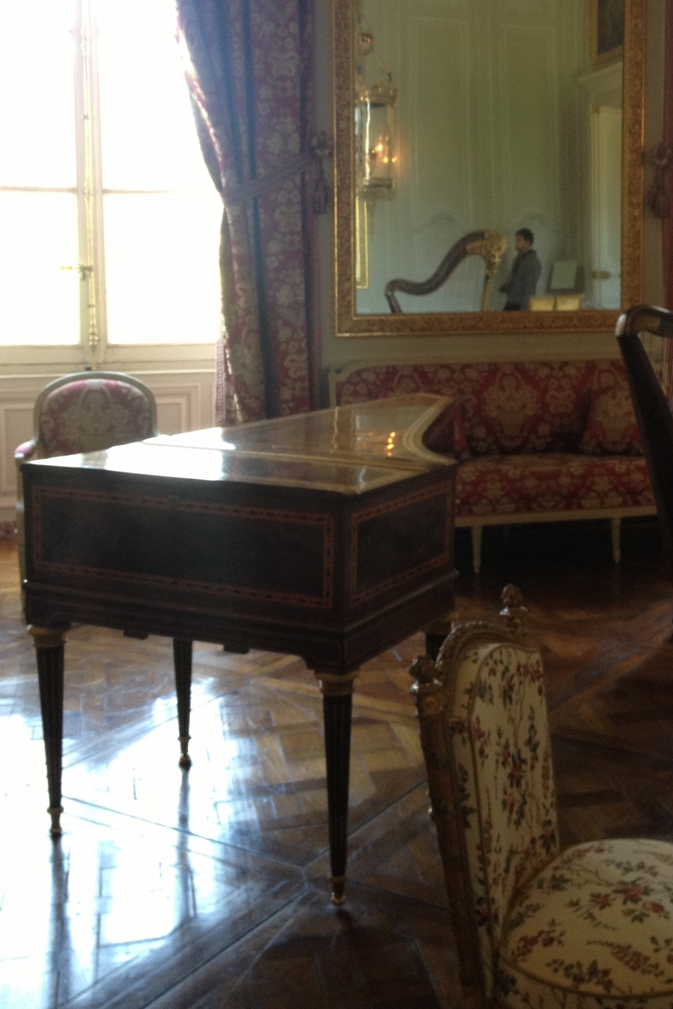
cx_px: 484
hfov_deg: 27.8
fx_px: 1346
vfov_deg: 40.7
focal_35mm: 48
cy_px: 356
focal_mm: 4.28
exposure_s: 1/20
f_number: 2.4
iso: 100
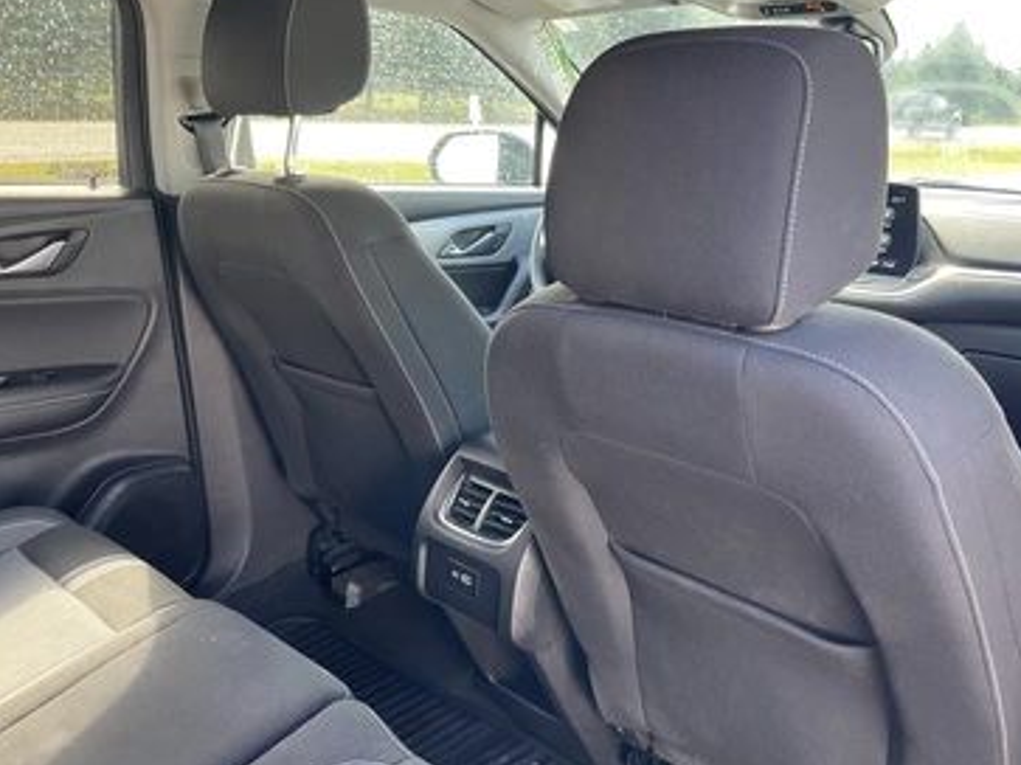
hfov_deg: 56.7
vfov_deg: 44.1
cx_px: 557
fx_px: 944
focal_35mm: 32
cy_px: 388
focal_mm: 3
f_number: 1.8
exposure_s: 1/60
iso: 80
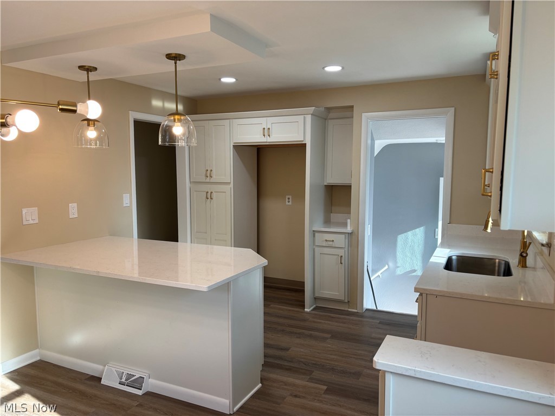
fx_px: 417
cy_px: 208
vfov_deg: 53.1
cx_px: 278
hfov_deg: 67.3
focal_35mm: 26
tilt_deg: -5.6
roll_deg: -0.7
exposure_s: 1/120
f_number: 1.6
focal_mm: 5.96
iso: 40
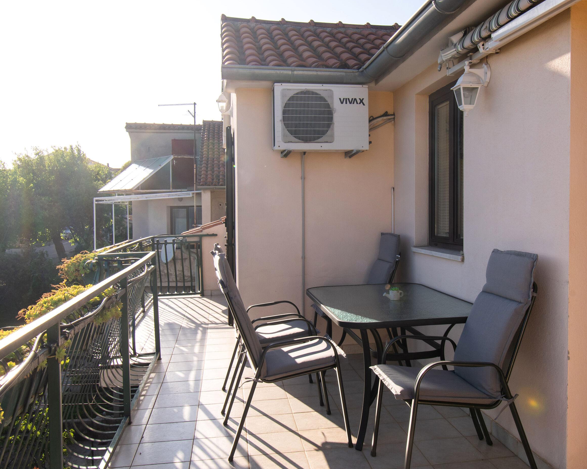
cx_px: 318
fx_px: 591
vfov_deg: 43.4
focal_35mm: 34
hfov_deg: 52.8
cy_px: 234
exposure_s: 1/200
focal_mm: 20
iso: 100
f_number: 13
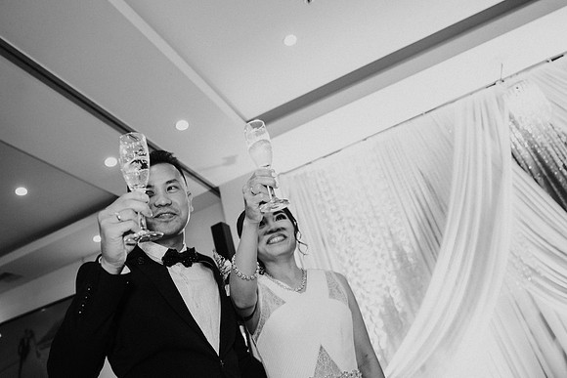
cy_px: 159
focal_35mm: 28
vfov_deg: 46.6
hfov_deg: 65.5
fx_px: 438
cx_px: 239
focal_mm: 24
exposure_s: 1/125
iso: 1000
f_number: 2.8
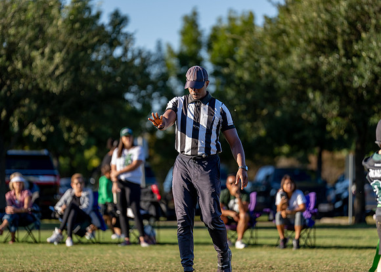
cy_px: 136
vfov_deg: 6.9
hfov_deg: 9.6
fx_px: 2267
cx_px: 190
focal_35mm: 210
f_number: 2.8
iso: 160
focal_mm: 200
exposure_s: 1/1250
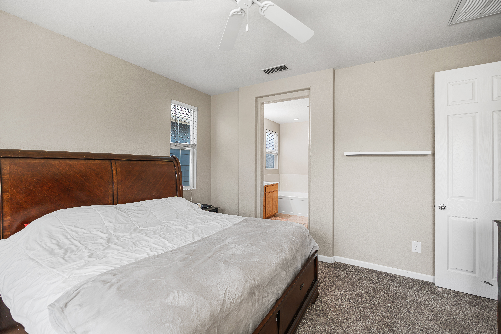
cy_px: 167
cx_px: 250
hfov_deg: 96.7
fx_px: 223
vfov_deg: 73.7
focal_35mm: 16
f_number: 4
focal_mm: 16
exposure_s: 1/50
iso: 250
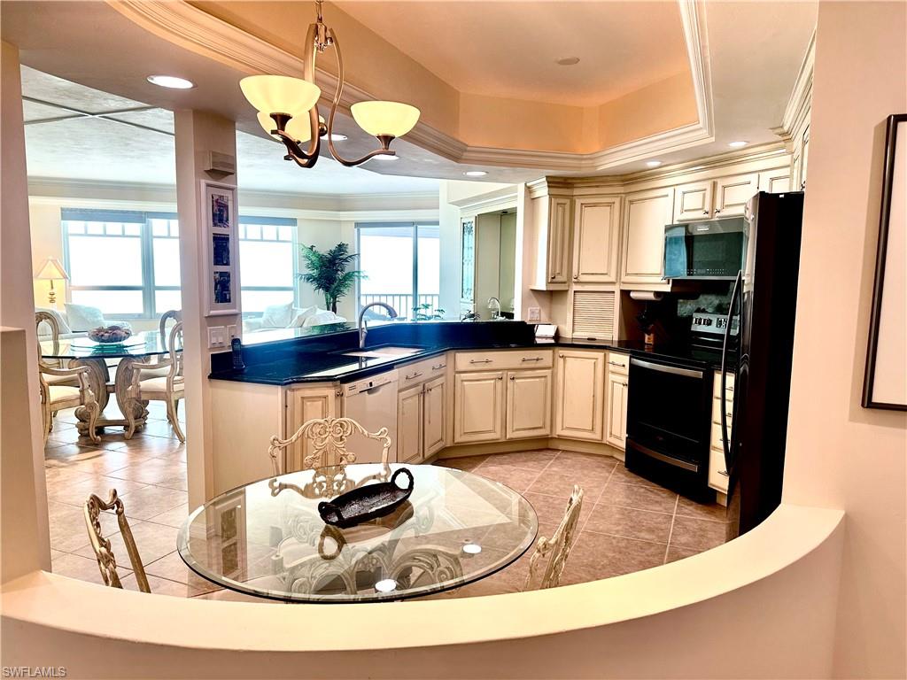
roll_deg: -1.4
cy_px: 340
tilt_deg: -6.1
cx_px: 454
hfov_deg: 71.6
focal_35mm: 24
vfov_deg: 56.8
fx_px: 629
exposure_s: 1/120
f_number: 1.78
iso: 80
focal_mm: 6.86
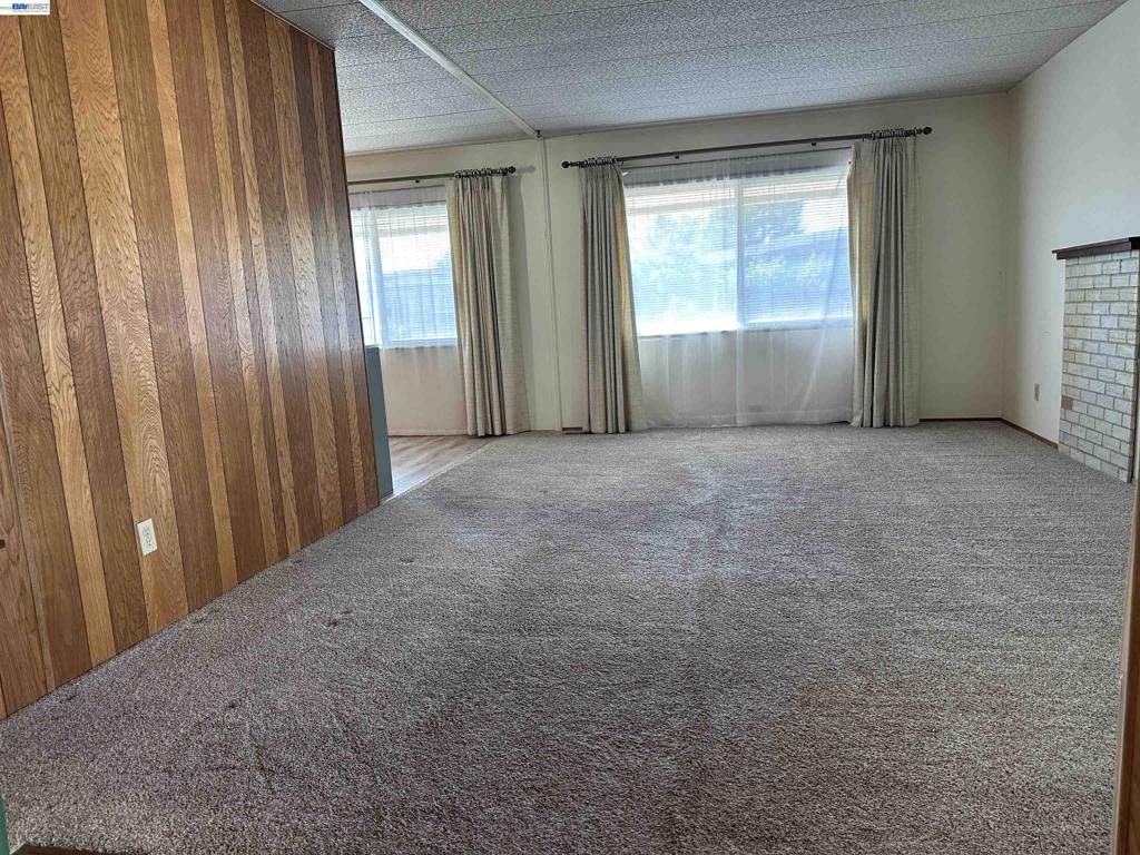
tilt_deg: -8.7
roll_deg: +2.8
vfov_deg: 56.8
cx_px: 570
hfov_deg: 71.6
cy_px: 428
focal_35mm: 24
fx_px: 790
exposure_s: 1/60
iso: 160
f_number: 1.78
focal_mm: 6.86
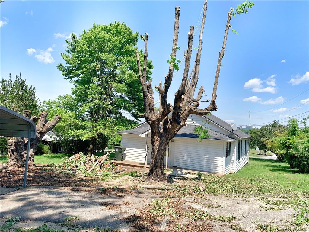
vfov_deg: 53.1
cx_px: 154
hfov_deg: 67.3
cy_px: 116
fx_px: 232
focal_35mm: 26
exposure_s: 1/1610
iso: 25
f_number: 1.8
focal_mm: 4.25
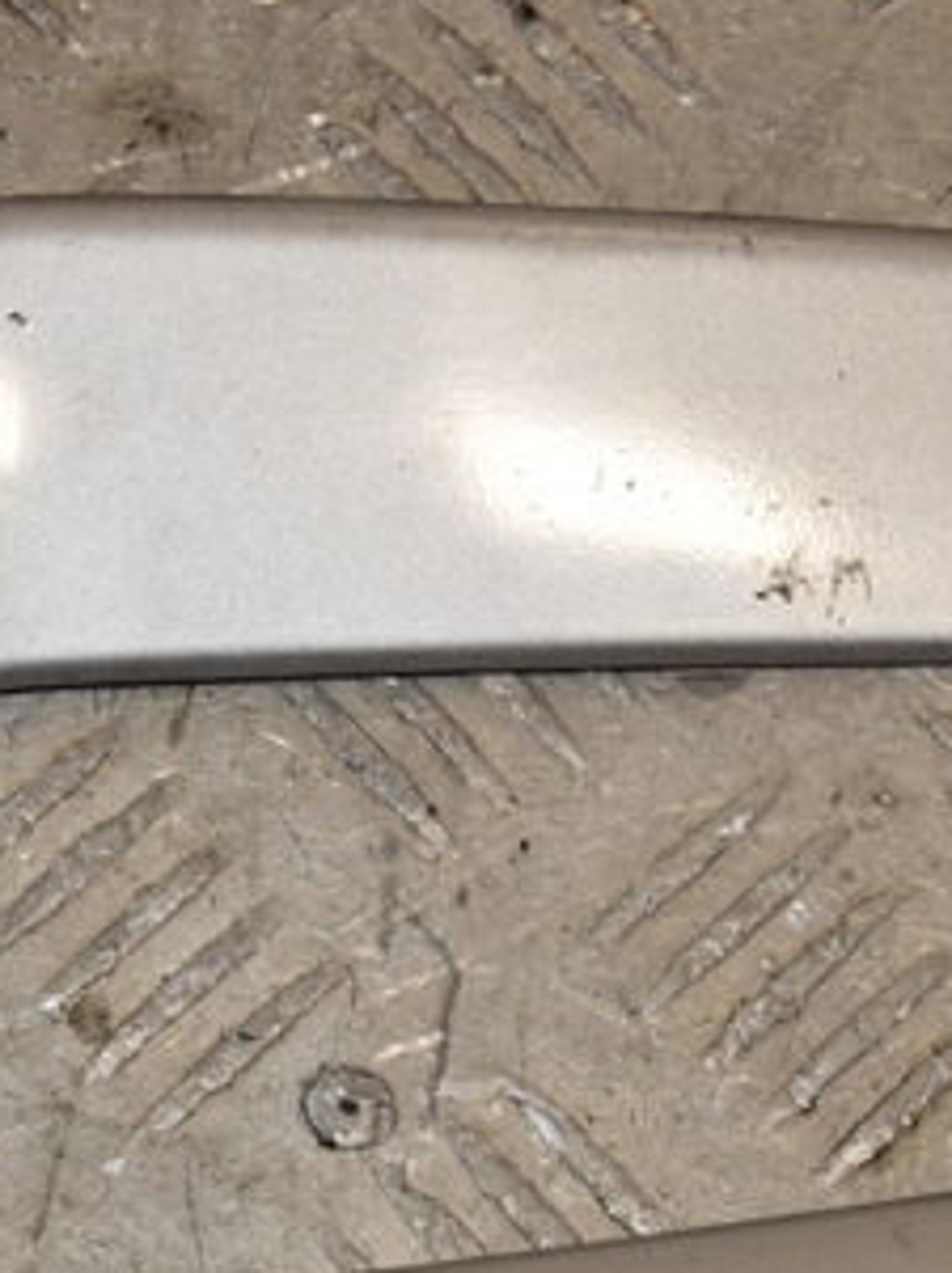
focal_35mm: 178
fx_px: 6541
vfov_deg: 11.1
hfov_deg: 8.3
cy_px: 808
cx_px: 453
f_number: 18
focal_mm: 58
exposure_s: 1/200
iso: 800
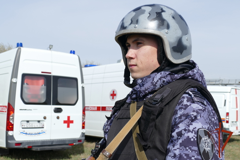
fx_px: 320
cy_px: 80
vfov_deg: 28.1
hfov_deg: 41.1
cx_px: 120
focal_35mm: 48
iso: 125
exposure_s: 1/1600
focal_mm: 17.54
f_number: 4
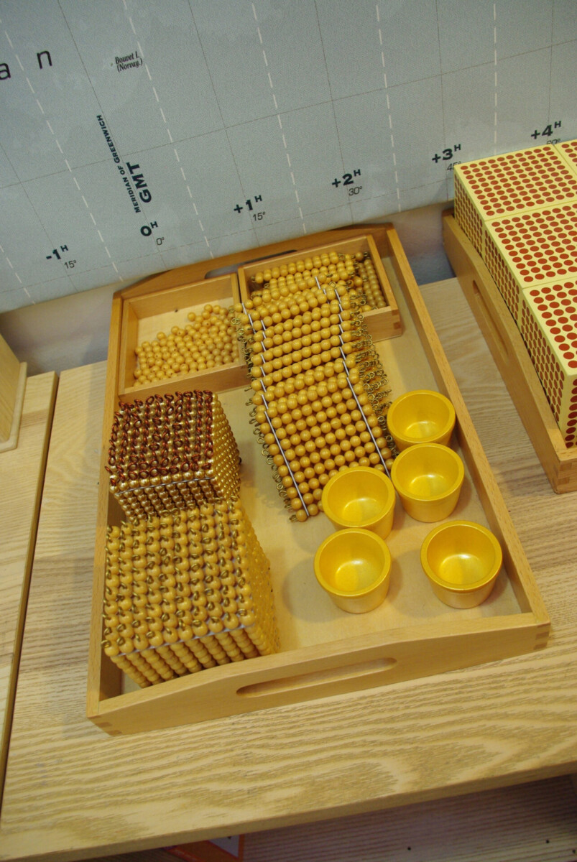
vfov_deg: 61.9
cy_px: 431
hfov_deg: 43.7
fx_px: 719
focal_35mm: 30
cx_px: 288
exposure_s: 1/15
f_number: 5.6
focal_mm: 20
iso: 800
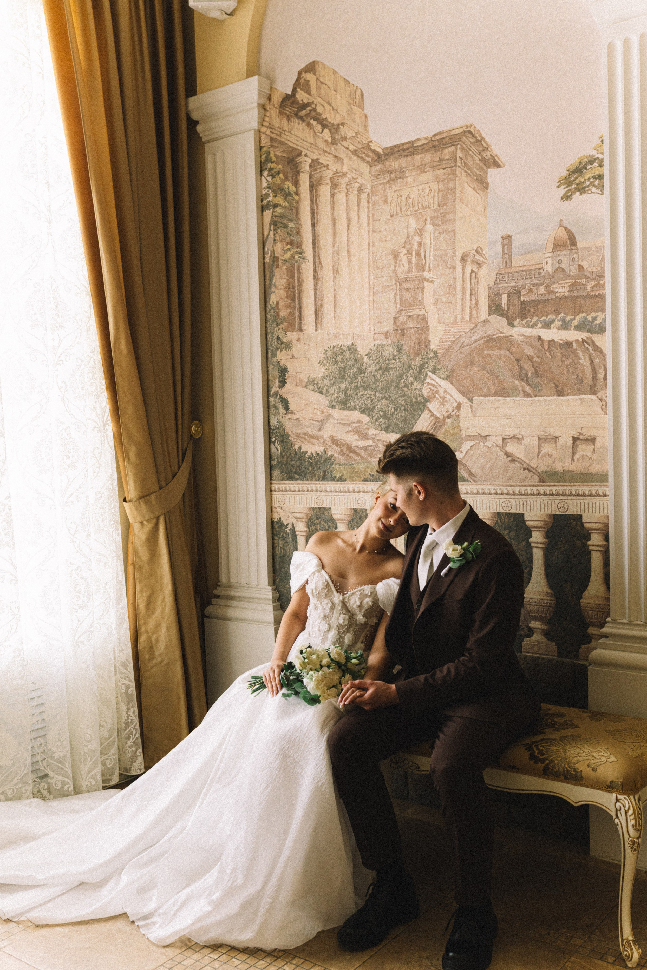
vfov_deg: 53.1
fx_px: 970
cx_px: 328
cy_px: 485
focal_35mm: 36
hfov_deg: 36.9
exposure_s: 1/160
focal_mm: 35
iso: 1250
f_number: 4
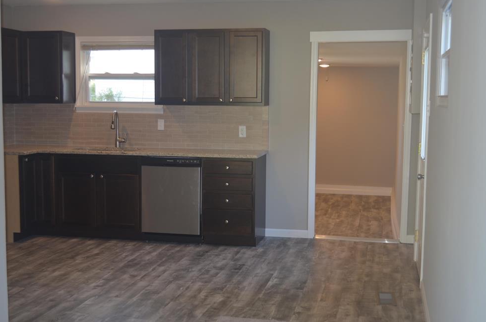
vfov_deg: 27.6
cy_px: 159
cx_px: 246
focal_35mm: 49
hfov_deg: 40.8
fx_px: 654
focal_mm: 29
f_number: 4.5
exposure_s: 1/30
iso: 280
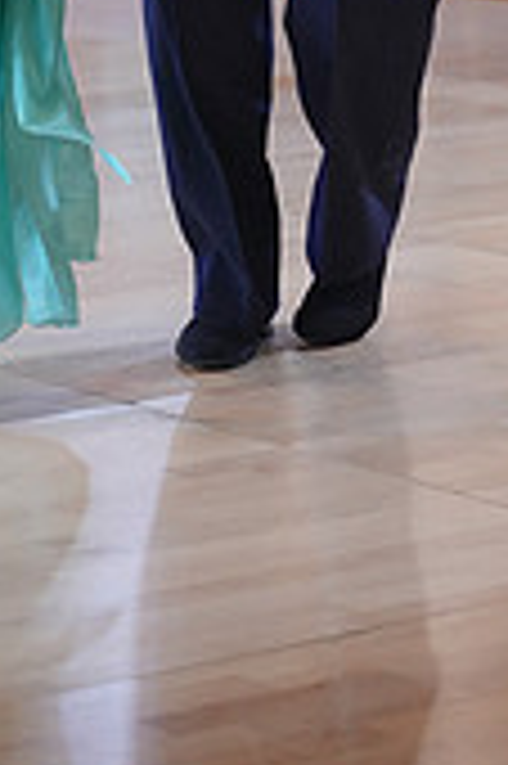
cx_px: -7
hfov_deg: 6.7
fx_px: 4348
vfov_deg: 9.7
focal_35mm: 205
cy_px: -418
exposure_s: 1/500
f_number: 2
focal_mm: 60
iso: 1250
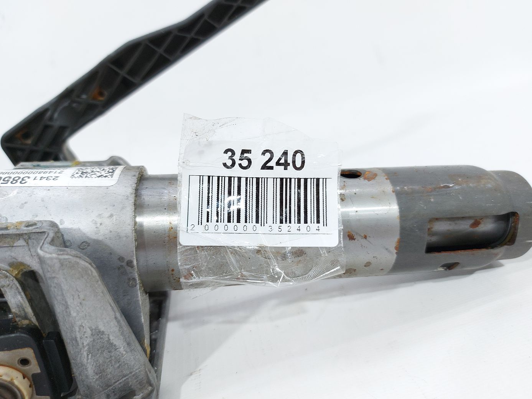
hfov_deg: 71.6
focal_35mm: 24
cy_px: 200
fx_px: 369
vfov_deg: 56.8
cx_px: 266
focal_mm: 5.23
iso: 80
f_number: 1.8
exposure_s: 1/50
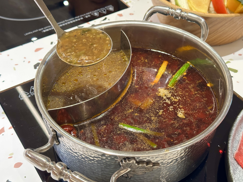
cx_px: 120
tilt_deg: -44.4
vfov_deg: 29.7
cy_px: 91
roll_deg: +0.3
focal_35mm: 49
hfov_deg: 38.9
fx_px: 344
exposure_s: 1/60
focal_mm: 6.86
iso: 200
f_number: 1.78
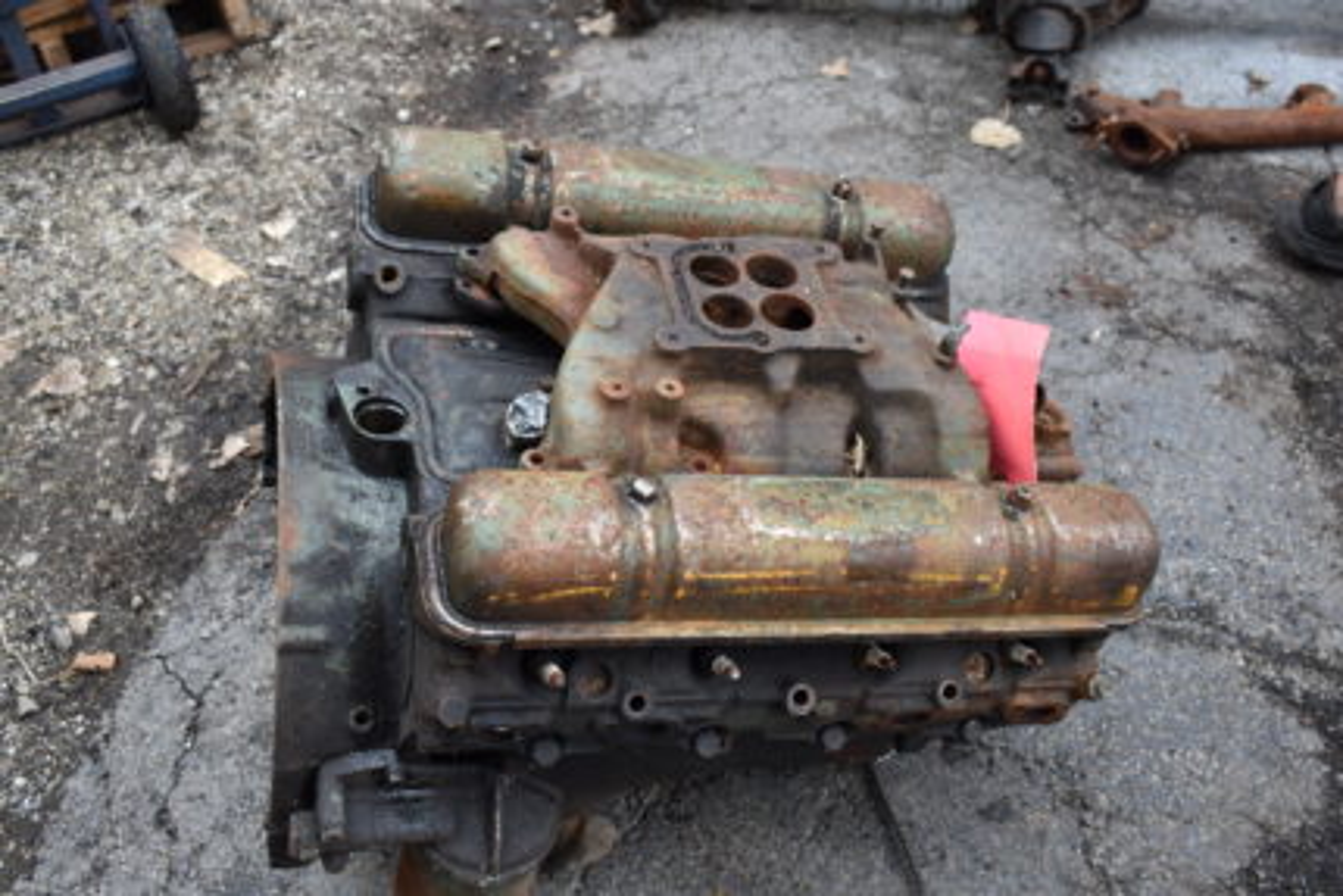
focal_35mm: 36
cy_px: 448
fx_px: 1343
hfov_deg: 53.1
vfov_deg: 36.9
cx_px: 672
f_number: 5.6
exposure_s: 1/250
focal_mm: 24
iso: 360
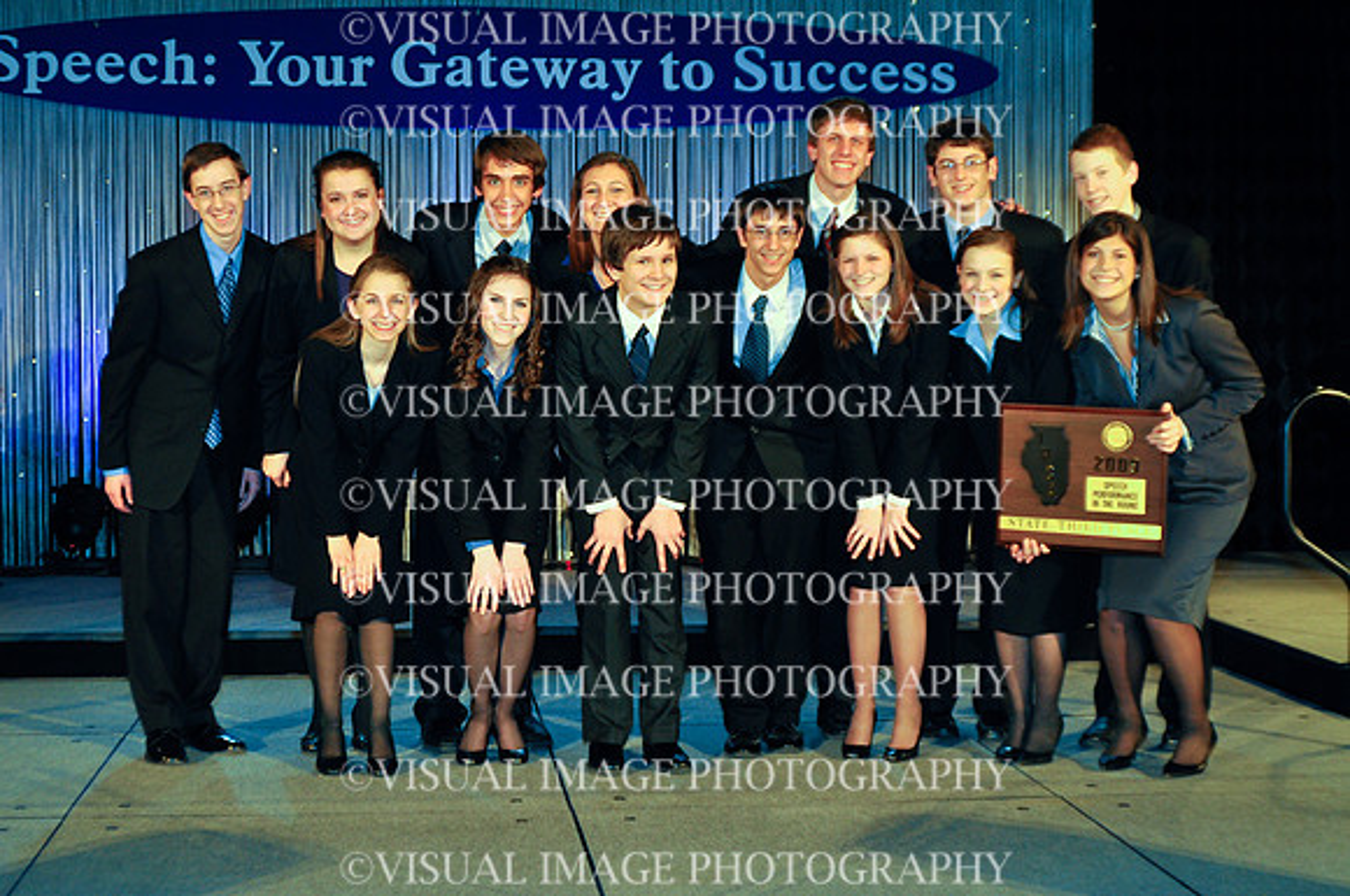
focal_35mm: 42
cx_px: 675
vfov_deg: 31.8
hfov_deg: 46.5
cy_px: 448
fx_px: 1573
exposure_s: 1/60
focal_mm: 28
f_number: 2.8
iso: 400
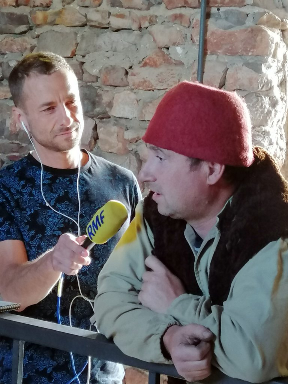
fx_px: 1043
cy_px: 192
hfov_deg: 15.7
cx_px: 144
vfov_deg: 20.9
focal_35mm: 94
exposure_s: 1/33.3
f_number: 1.8
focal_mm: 3.95
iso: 320
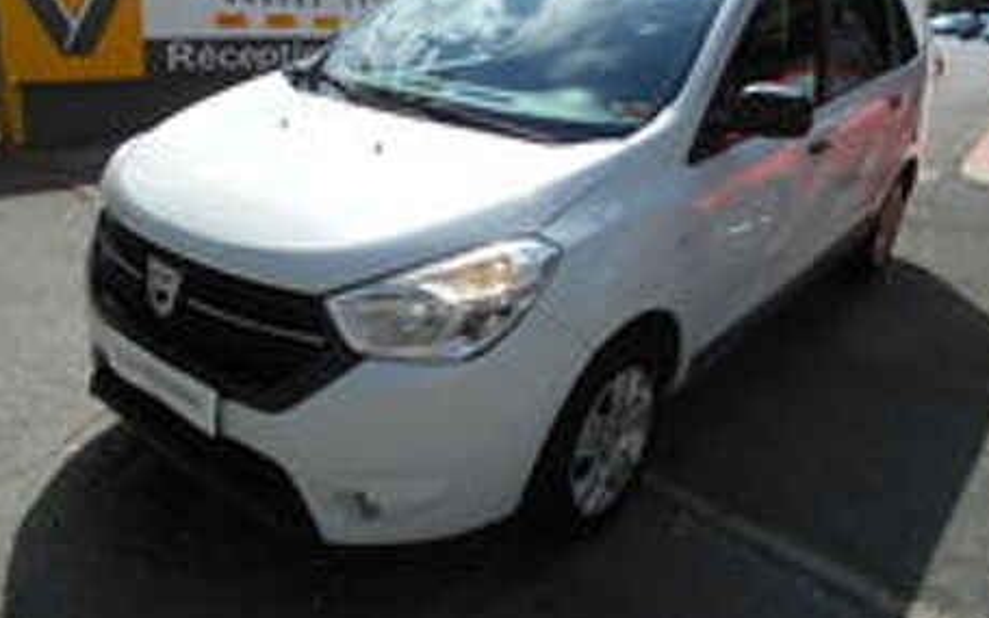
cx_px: 501
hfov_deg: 64.6
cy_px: 258
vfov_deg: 43.0
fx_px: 782
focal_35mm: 29
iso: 80
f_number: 3.2
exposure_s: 1/800
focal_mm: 4.6
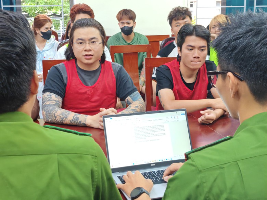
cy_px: 100
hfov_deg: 36.8
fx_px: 401
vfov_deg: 28.0
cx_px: 134
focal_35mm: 52
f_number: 1.6
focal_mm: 5.4
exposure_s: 1/50
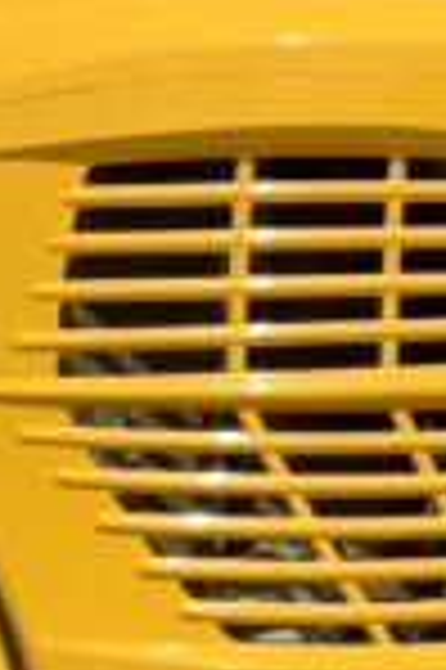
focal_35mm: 207
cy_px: 130
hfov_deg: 6.5
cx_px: 851
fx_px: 3855
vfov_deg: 9.9
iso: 16
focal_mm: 3
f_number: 1.8
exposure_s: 1/2320
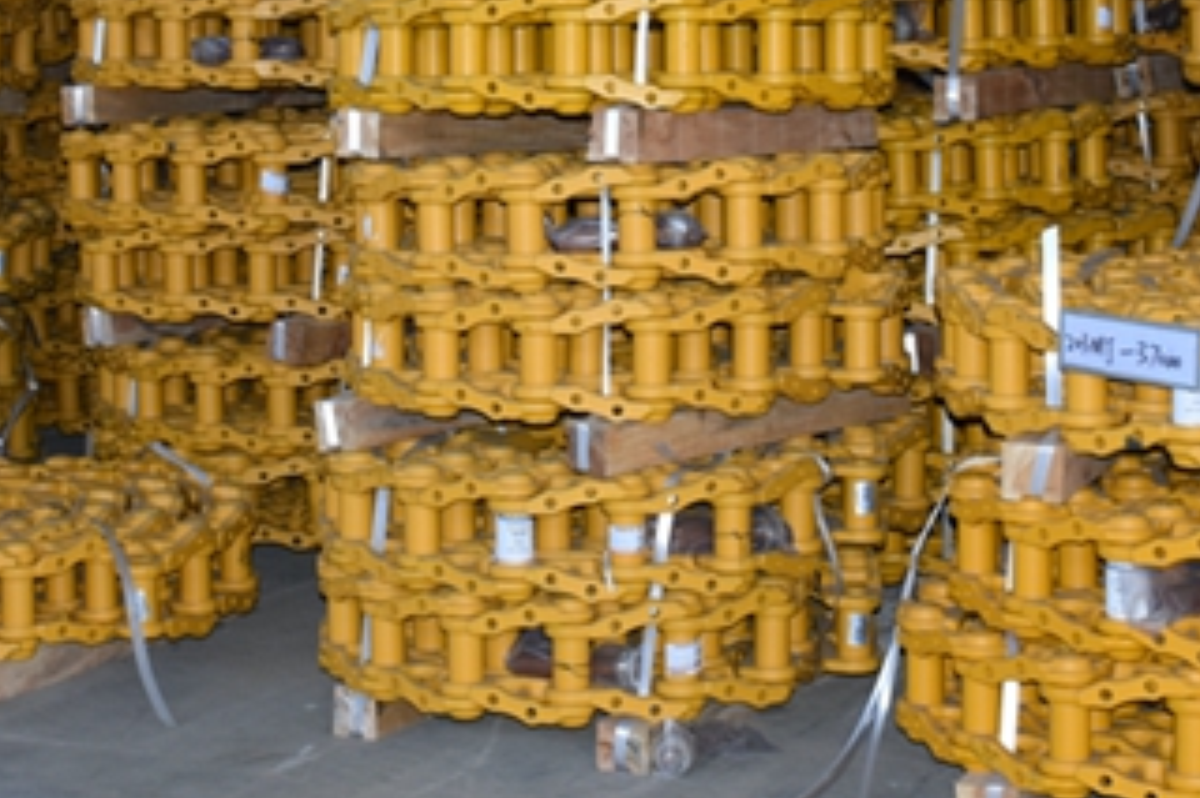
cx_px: 604
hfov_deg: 23.6
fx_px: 2873
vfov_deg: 15.6
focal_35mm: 86
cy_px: 56
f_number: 3.8
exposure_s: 1/100
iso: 400
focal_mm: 23
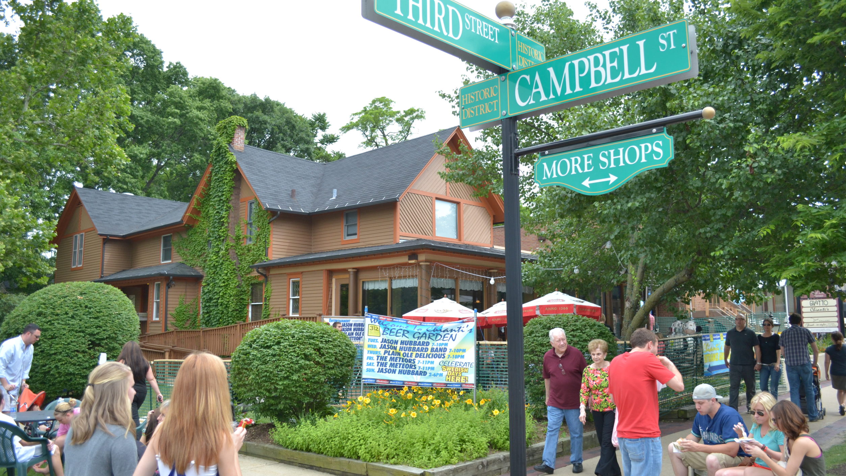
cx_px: 416
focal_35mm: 29
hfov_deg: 66.1
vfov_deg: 40.2
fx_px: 650
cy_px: 228
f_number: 4.5
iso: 400
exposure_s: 1/640
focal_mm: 18
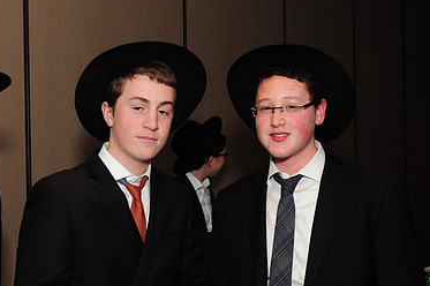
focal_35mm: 56
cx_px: 142
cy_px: 175
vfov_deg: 24.1
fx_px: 668
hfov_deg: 35.3
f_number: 5
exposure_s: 1/60
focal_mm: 24
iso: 500
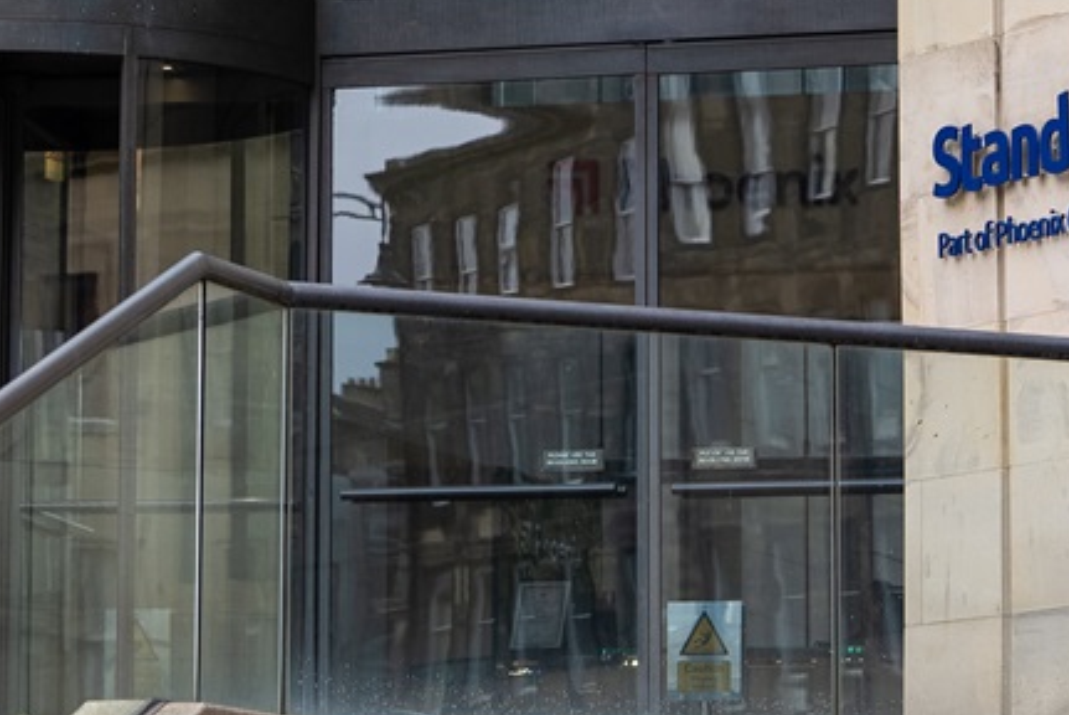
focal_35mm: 209
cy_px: 27
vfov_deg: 6.6
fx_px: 6210
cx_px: 164
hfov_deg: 9.8
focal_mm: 85
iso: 320
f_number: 4
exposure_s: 1/160
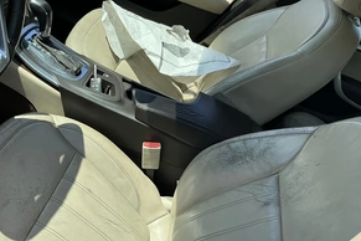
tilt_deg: -38.9
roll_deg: -36.6
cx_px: 165
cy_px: 174
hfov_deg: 48.4
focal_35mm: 40
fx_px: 401
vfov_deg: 32.9
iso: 25
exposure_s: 1/829
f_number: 1.8
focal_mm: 3
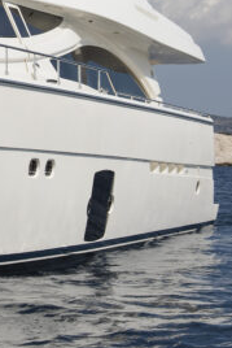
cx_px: -127
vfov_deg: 12.4
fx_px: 1583
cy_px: -1
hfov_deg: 8.2
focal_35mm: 164
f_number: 14
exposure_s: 1/250
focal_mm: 44
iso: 200
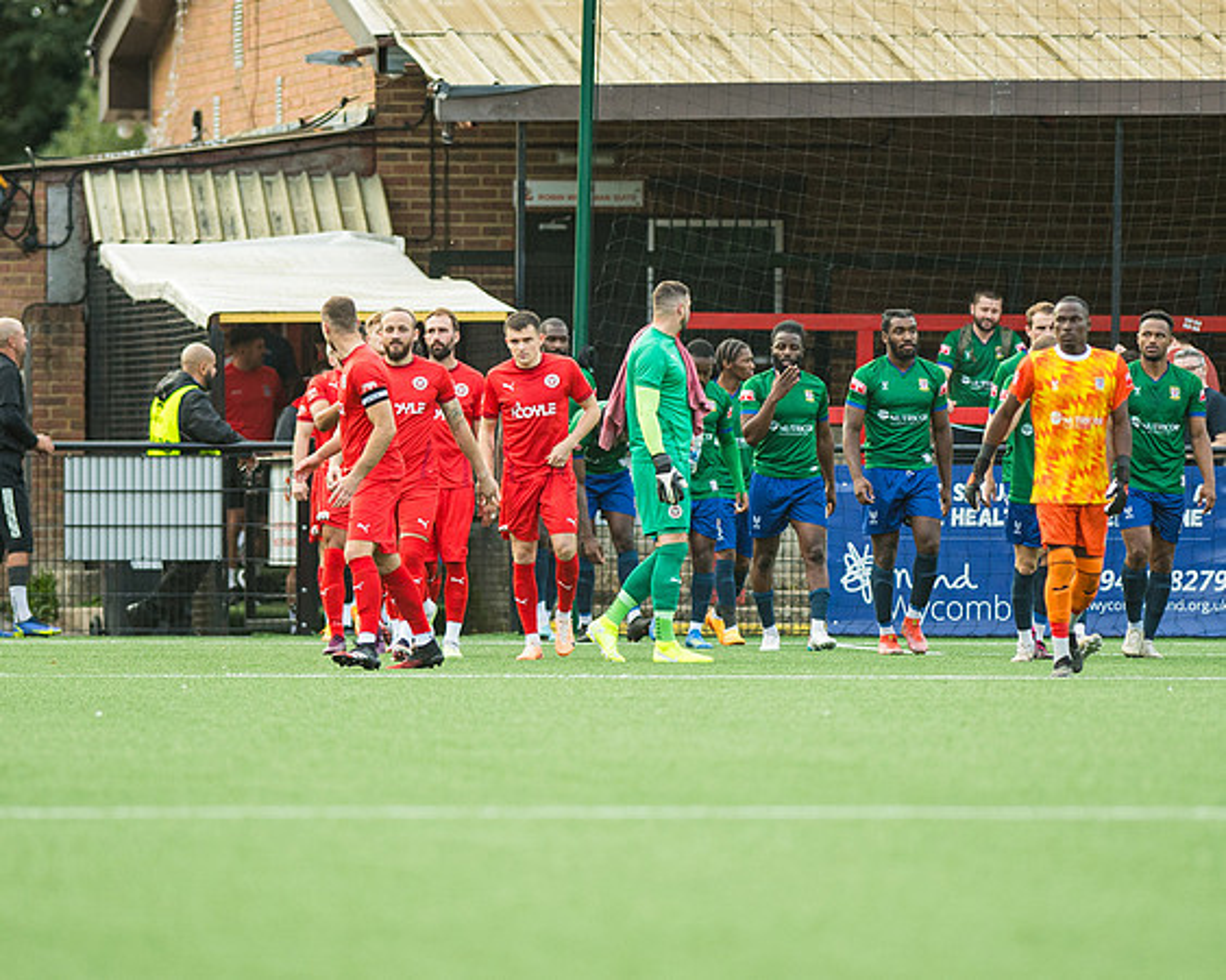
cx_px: 613
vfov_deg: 3.1
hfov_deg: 3.8
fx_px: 18382
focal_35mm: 507
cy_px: 490
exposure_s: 1/1250
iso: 800
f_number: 2.8
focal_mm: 300
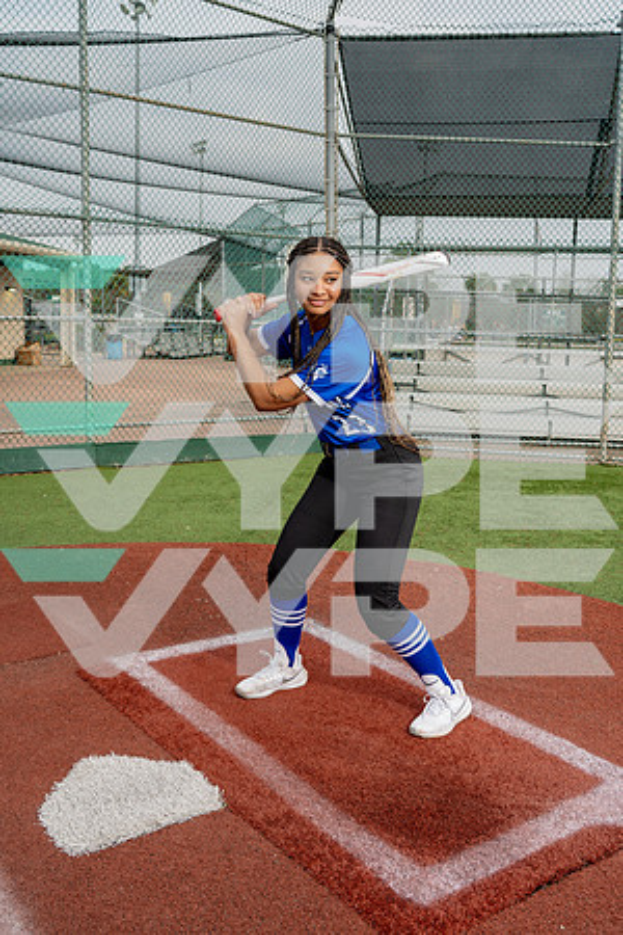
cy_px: 468
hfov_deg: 37.9
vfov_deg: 54.4
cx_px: 312
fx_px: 908
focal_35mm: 35
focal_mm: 35
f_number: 5.6
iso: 80
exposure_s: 1/200
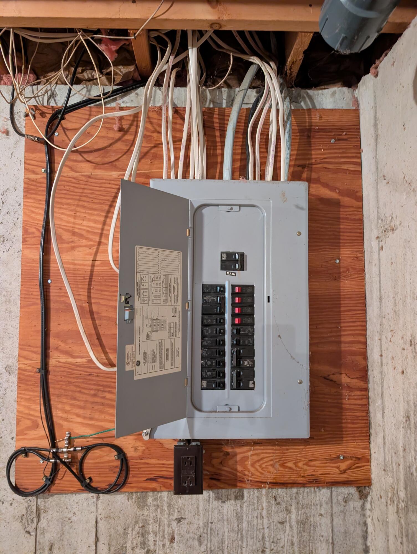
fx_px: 385
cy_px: 277
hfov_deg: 56.9
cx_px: 208
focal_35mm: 24
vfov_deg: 71.5
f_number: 1.68
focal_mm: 6.9
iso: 2852
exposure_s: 1/30
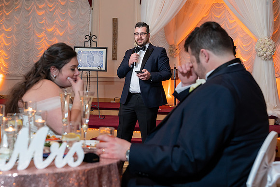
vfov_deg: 24.6
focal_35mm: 55
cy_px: 94
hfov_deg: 36.2
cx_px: 134
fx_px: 428
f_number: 4
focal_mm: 51
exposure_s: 1/100
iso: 2000
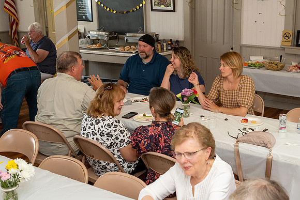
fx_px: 396
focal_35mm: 48
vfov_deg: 28.3
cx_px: 195
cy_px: 78
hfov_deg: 41.0
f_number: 4
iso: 1000
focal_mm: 24
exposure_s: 1/125
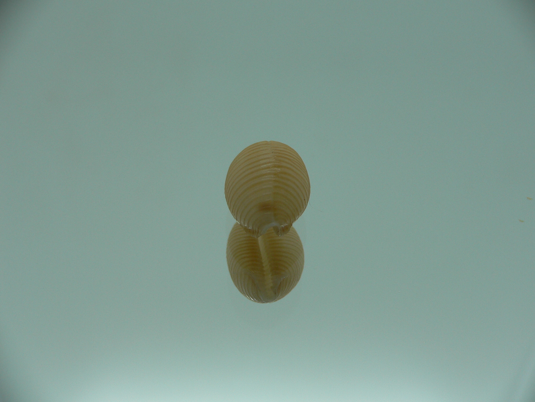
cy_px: 201
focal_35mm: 35
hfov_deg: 52.6
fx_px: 541
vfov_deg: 40.7
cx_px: 268
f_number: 2.8
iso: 80
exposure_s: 1/80
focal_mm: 4.6
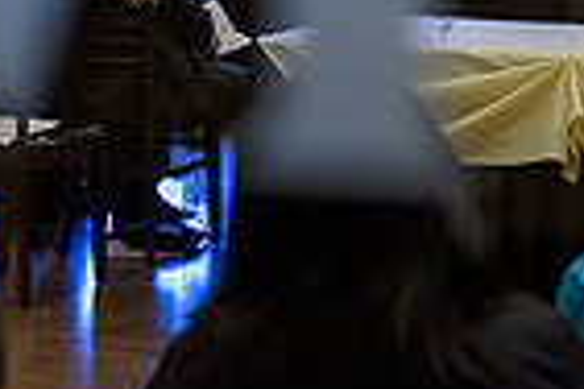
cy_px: -271
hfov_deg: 10.4
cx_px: 294
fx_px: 3196
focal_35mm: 197
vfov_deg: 6.8
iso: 1250
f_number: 3.2
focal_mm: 48
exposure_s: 1/125
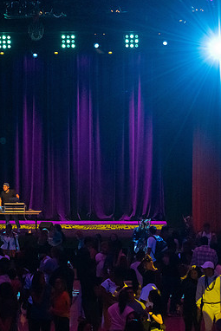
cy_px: 111
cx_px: 54
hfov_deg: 9.6
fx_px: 1315
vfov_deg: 14.3
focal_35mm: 143
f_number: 3.5
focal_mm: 70
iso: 6400
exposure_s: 1/800
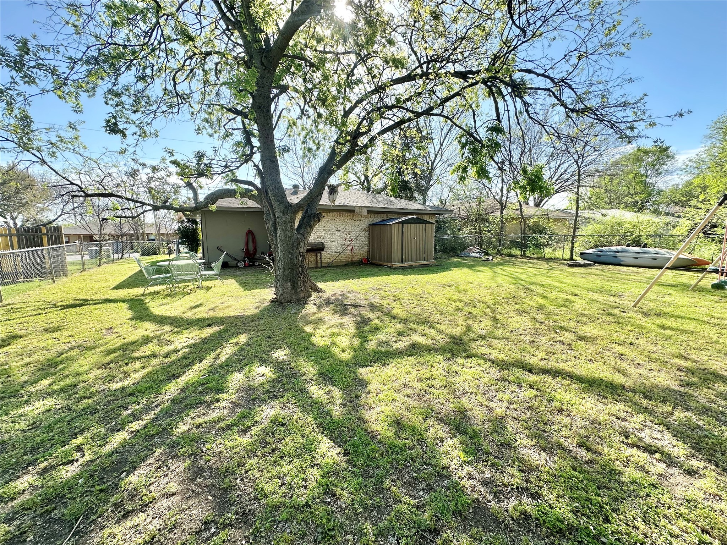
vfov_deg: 85.7
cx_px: 364
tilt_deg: -7.5
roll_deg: -0.1
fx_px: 294
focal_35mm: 14
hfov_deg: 102.1
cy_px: 272
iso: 40
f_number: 2.2
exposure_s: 1/622
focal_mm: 2.22
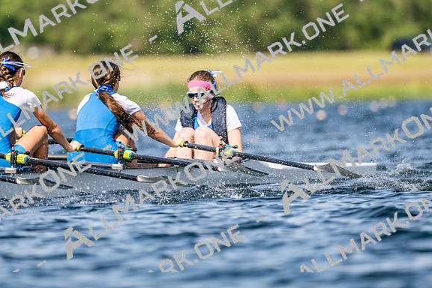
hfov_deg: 3.4
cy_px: 144
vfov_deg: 2.3
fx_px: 7247
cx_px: 216
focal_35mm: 604
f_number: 4.5
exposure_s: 1/2500
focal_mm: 400
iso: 180
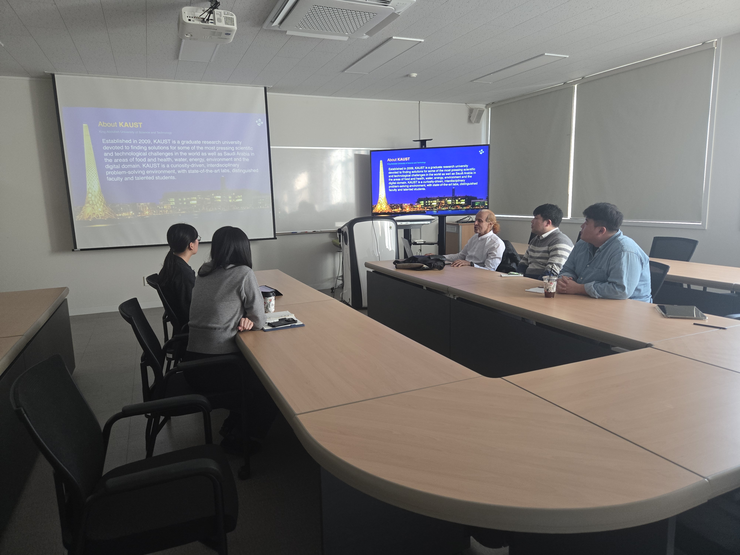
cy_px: 278
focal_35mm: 23
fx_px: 492
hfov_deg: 73.9
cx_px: 370
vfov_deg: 58.9
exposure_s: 1/120
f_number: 1.8
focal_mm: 5.4
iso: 250
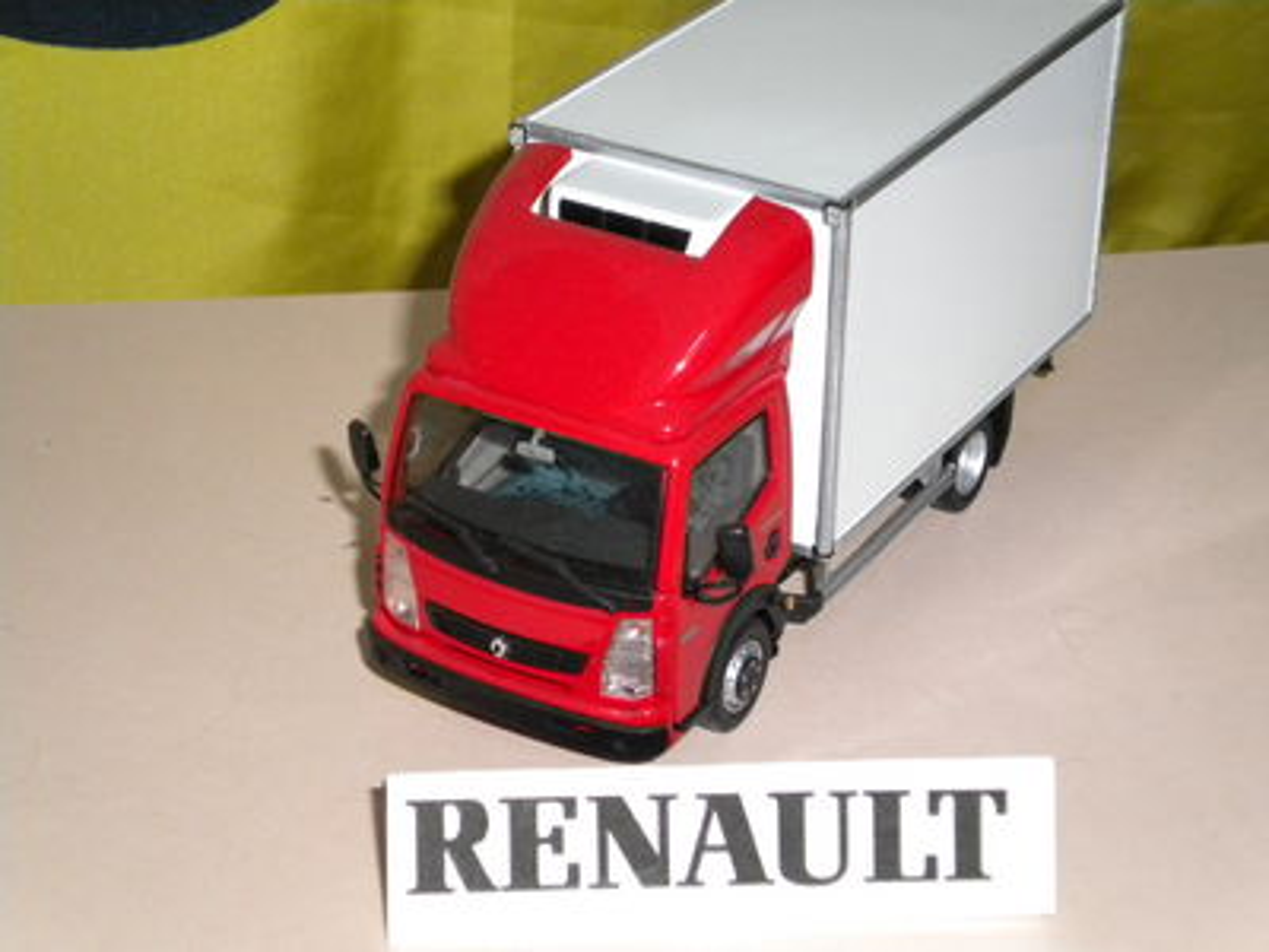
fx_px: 2896
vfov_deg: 18.7
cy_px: 476
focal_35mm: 79
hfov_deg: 24.7
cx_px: 634
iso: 400
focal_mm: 14.3
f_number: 5.1
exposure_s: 1/60
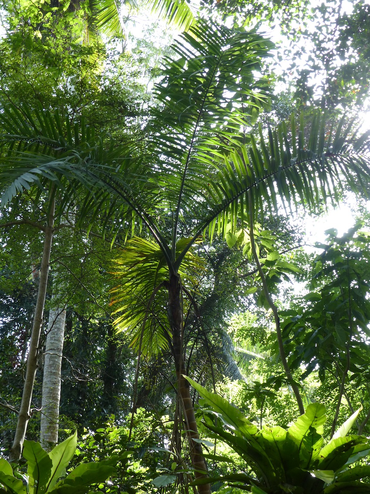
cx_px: 185
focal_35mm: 54
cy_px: 247
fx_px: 770
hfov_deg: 27.0
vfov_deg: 35.6
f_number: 3.5
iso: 200
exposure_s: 1/200
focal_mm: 9.8
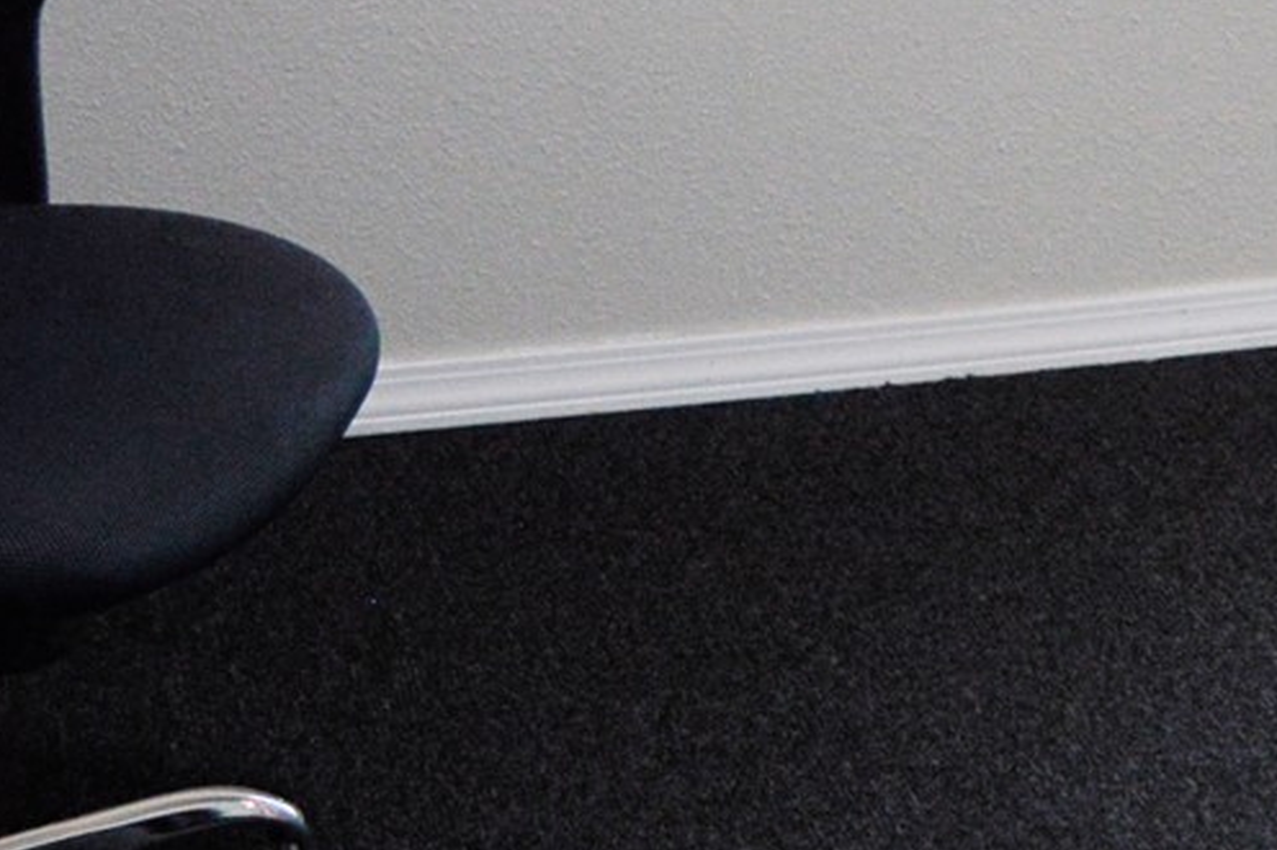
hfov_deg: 15.4
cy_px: -552
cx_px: 2403
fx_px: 3935
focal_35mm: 111
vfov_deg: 11.6
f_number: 4
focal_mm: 18
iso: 400
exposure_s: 1/60
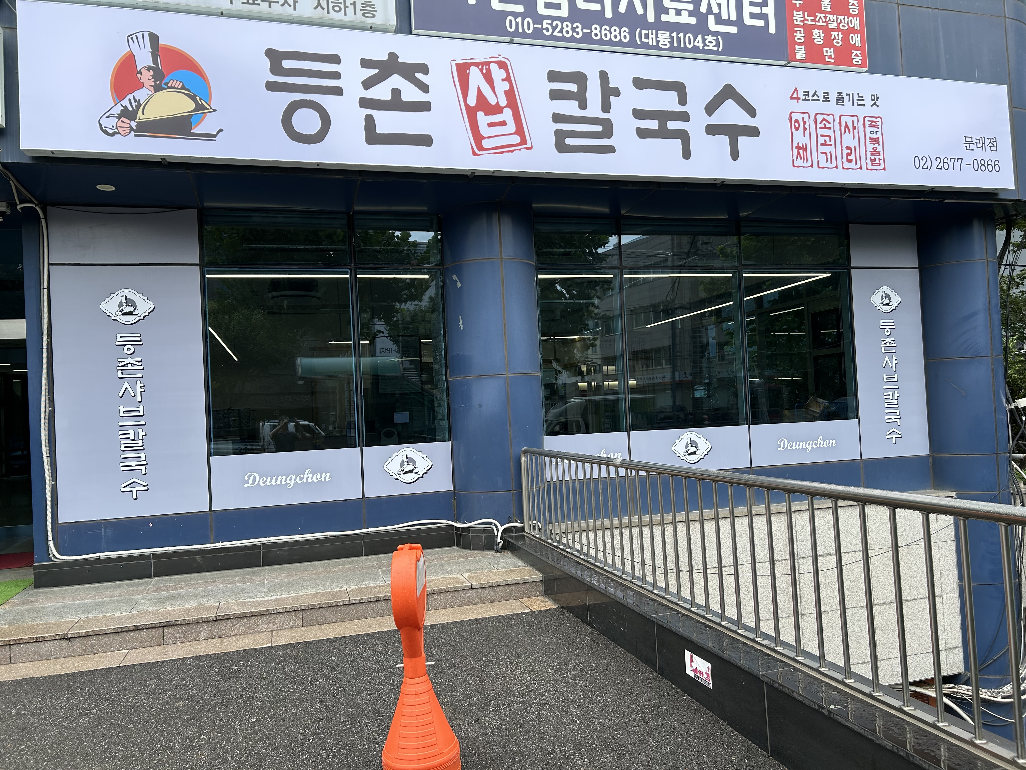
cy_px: 385
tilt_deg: +1.1
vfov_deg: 53.1
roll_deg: +2.9
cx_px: 513
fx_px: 771
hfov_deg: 67.3
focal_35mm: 26
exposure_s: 1/887
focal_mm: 5.7
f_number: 1.5
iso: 50
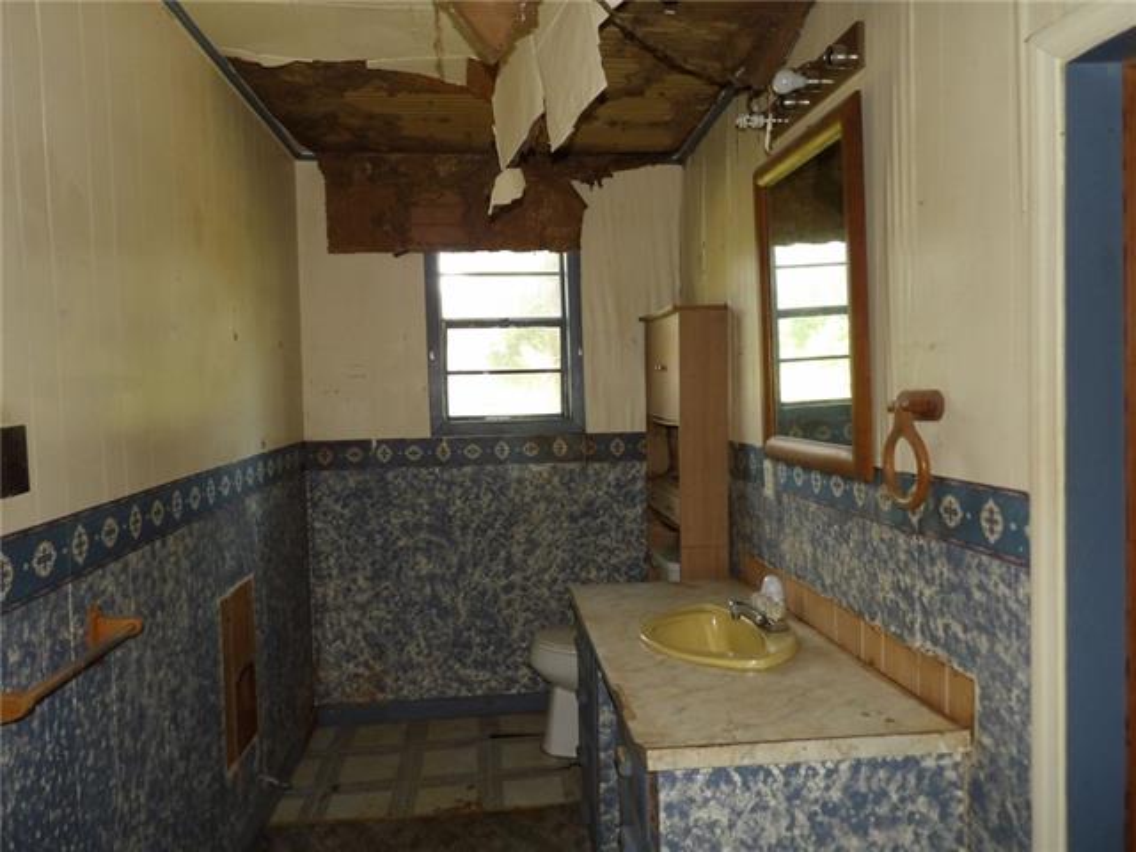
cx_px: 568
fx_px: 788
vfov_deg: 56.8
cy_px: 426
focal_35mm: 24
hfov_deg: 71.6
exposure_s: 1/33
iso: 200
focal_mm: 4.3
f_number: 3.2
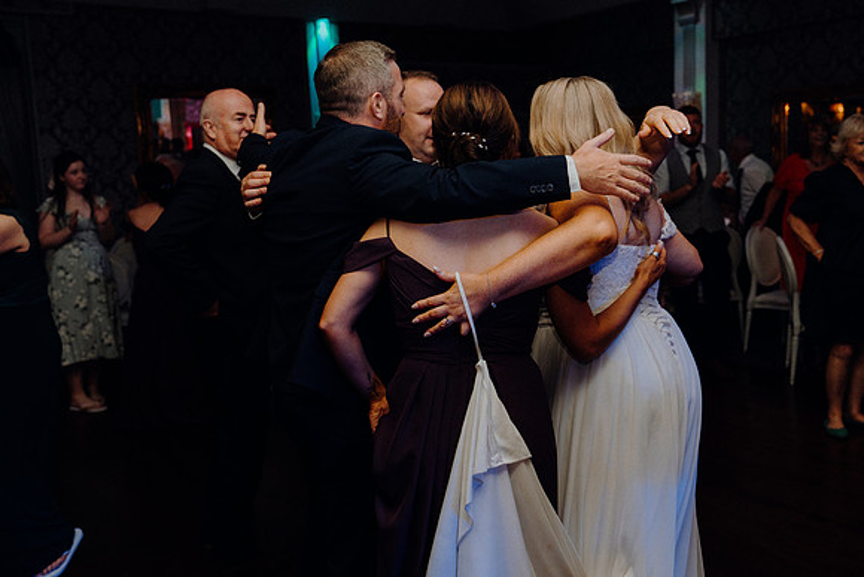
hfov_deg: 50.7
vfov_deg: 35.1
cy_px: 288
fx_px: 912
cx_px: 432
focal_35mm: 38
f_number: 3.5
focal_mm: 38
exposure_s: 1/160
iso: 2500
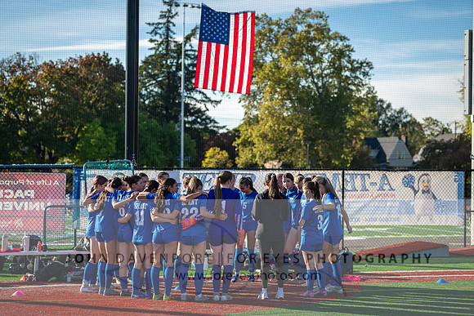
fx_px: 1096
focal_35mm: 83
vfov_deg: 16.4
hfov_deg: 24.4
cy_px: 162
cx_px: 257
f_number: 2.8
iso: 220
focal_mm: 70
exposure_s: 1/2000
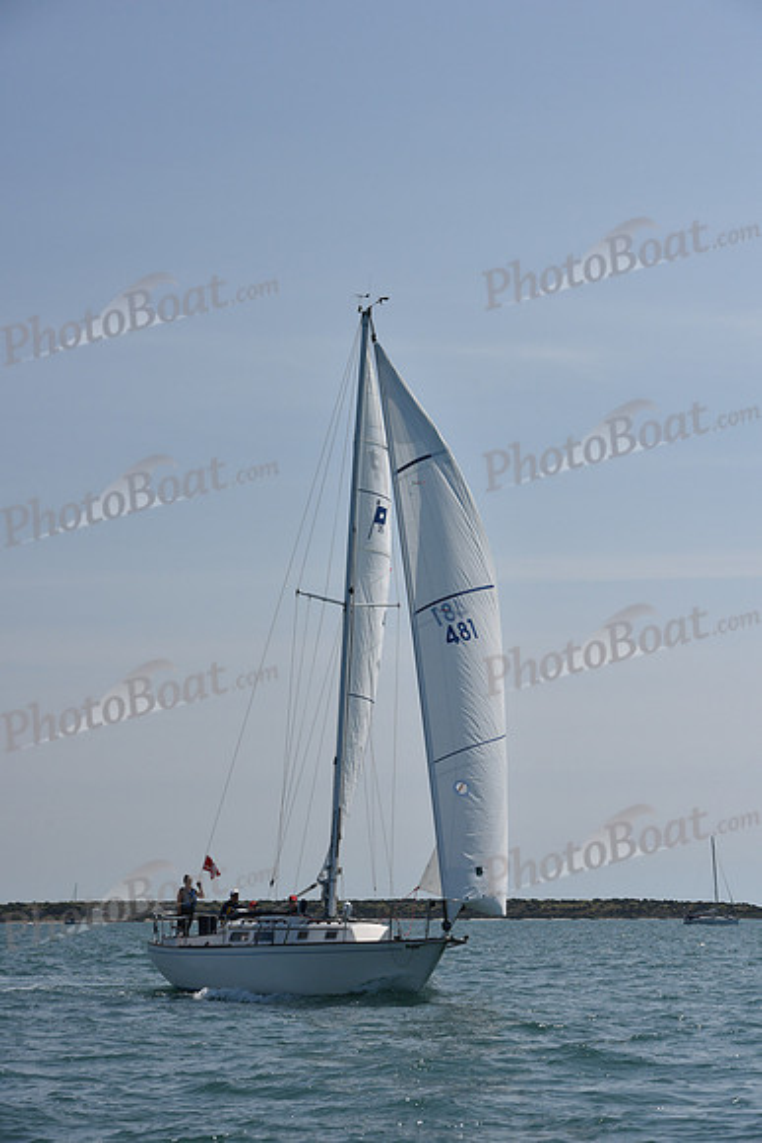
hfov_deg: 15.2
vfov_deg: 22.6
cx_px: 381
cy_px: 572
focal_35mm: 90
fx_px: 2856
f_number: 8
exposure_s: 1/800
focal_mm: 90
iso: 320
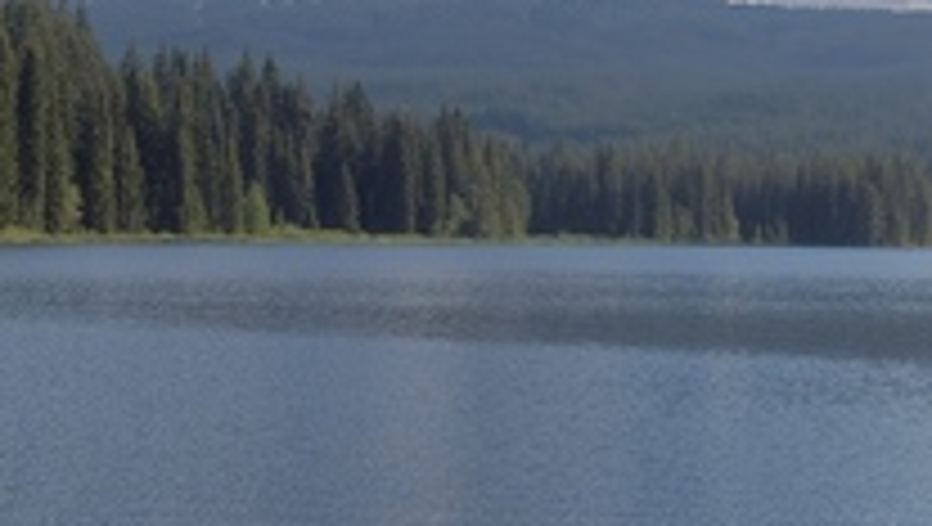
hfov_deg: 21.5
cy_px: 250
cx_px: 347
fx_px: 2449
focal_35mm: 99
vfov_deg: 12.3
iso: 200
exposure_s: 1/125
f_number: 11
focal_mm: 23.3
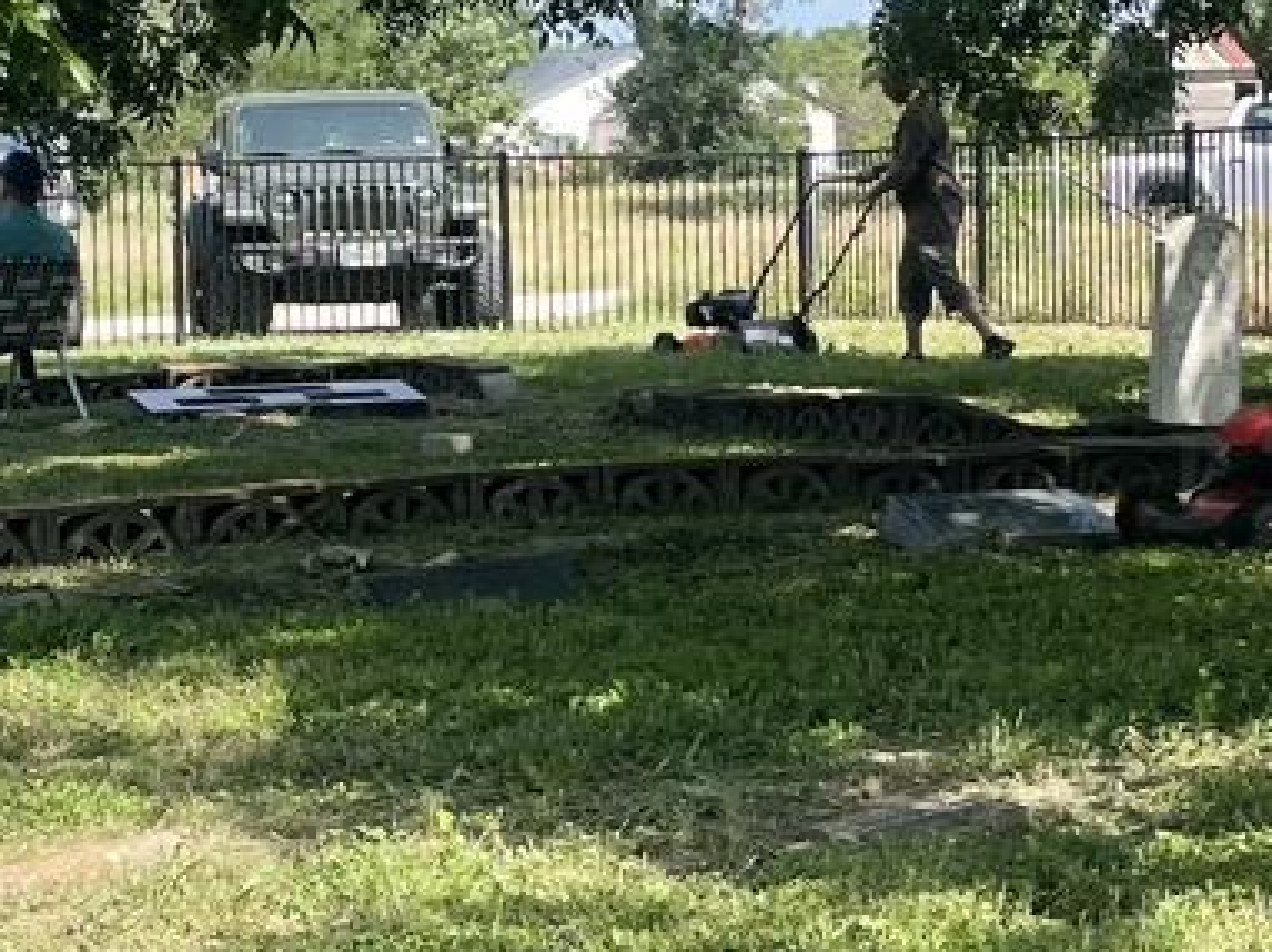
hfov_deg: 18.1
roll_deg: +2.4
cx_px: 666
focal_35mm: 109
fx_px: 4003
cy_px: 466
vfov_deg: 13.6
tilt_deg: -3.0
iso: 32
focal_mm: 4.2
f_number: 1.6
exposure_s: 1/1135
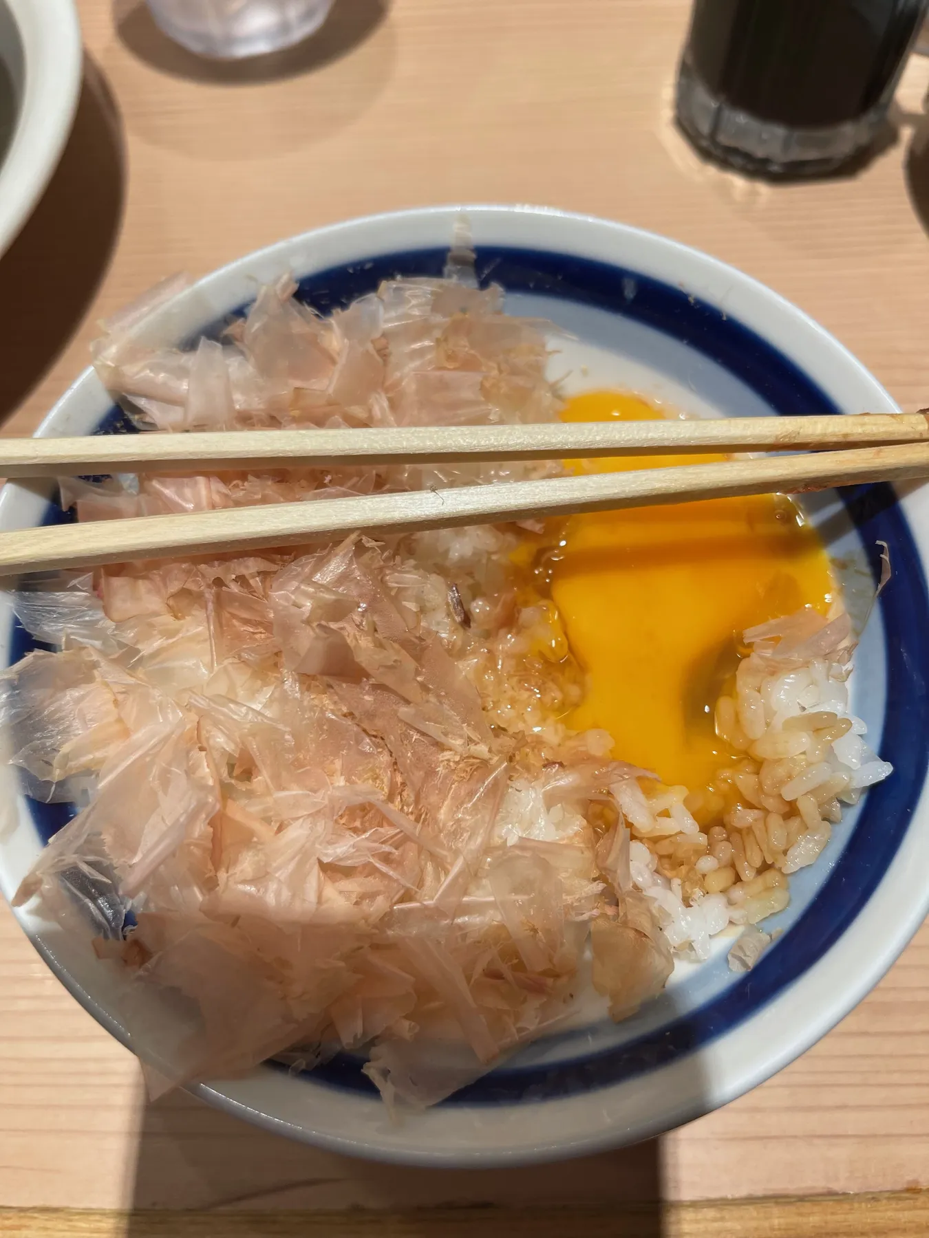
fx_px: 895
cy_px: 619
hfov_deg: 54.9
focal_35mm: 25
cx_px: 464
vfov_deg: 69.4
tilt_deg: -65.8
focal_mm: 5.1
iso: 50
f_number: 1.6
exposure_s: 1/100
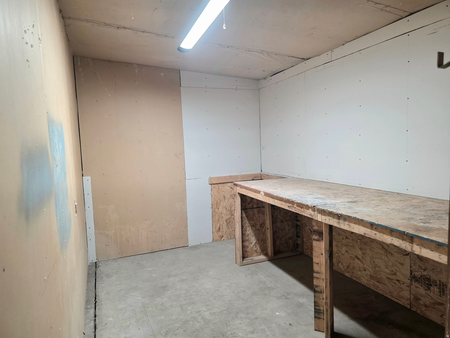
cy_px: 169
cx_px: 225
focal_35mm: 23
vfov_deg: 58.9
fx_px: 299
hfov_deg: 73.9
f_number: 1.7
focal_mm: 6.3
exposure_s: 1/120
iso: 250
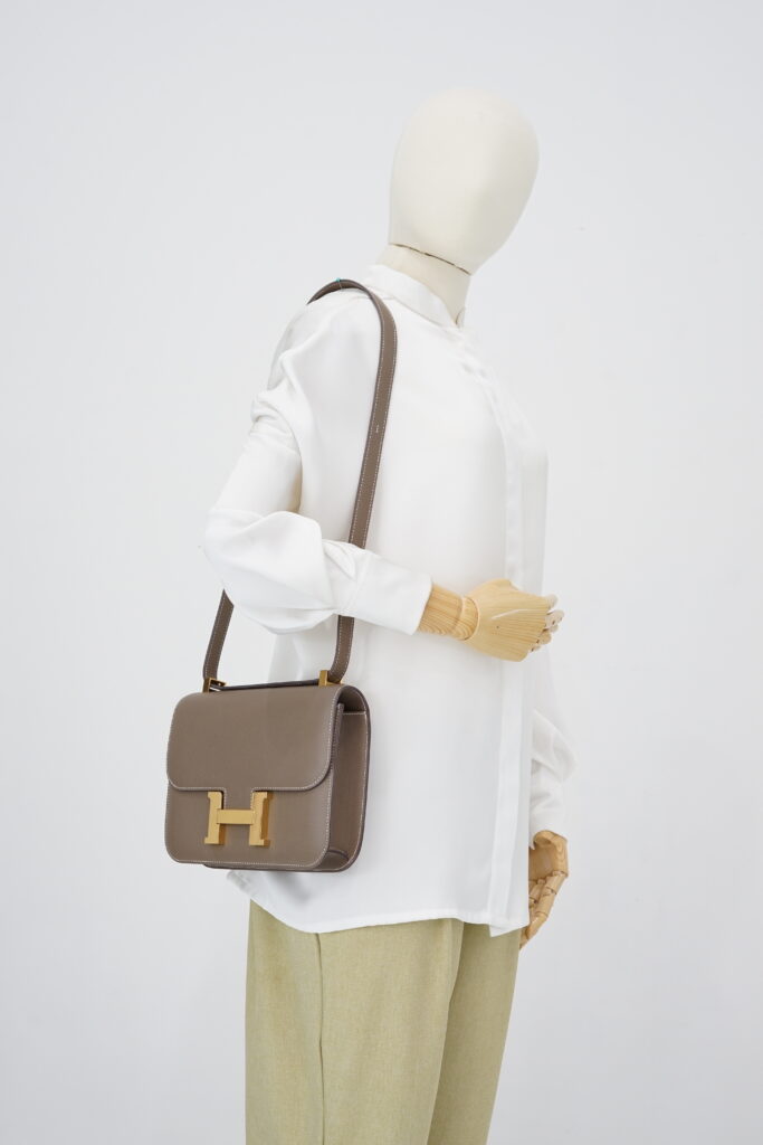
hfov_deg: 27.0
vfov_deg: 39.6
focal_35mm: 50
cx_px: 382
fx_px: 1589
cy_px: 572
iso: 800
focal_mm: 50
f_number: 6.3
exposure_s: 1/13
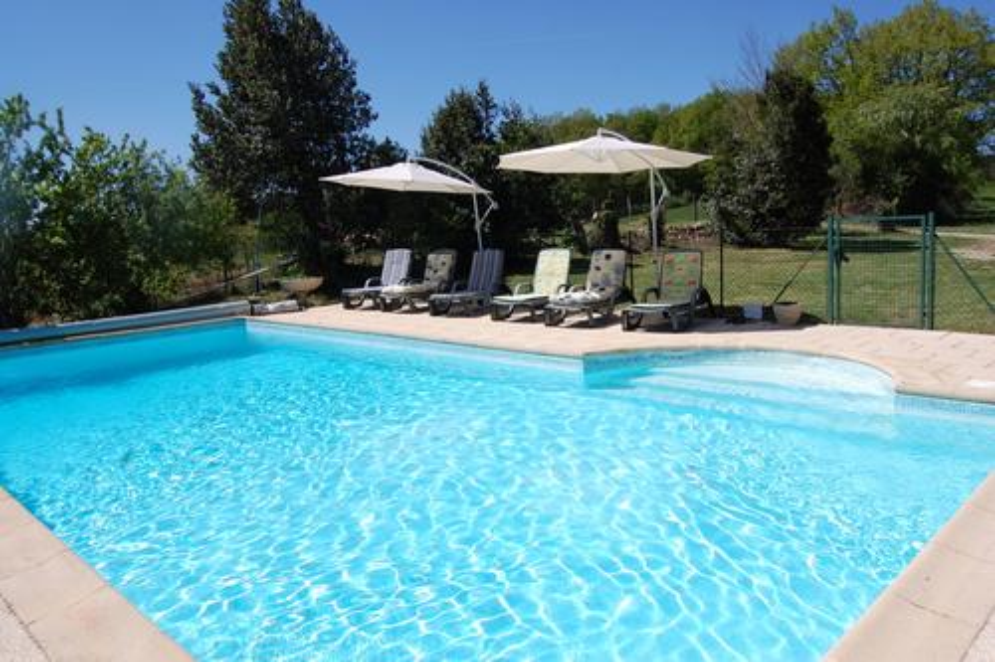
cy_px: 331
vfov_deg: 47.9
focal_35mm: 27
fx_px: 746
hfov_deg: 67.4
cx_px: 498
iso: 200
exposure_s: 1/400
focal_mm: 18
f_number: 10
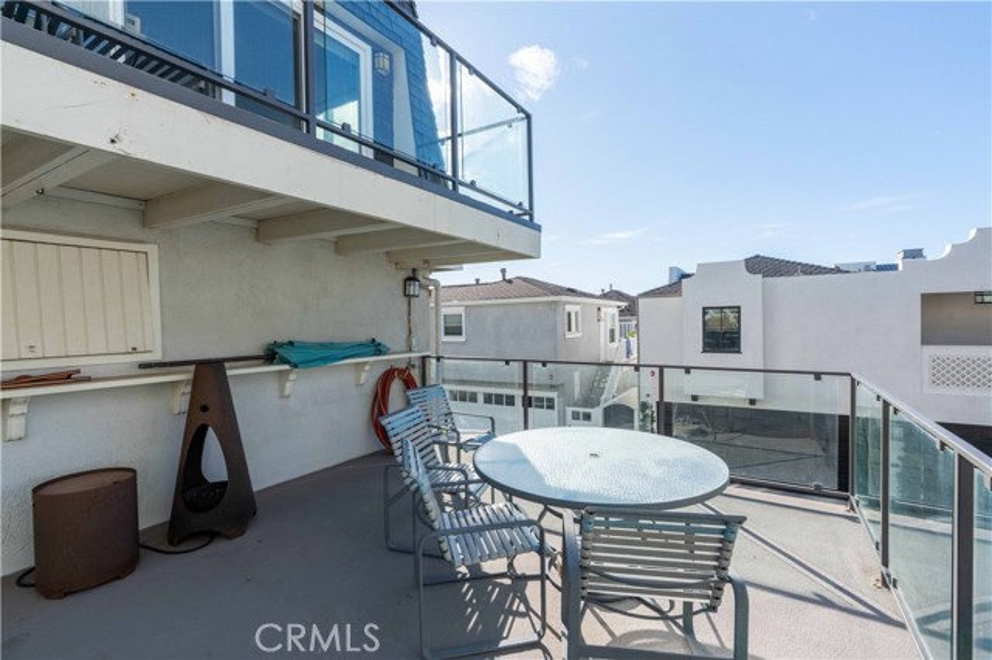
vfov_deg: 73.7
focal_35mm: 16
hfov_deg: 96.8
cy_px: 330
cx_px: 496
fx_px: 441
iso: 2000
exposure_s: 1/5000
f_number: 9
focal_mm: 16
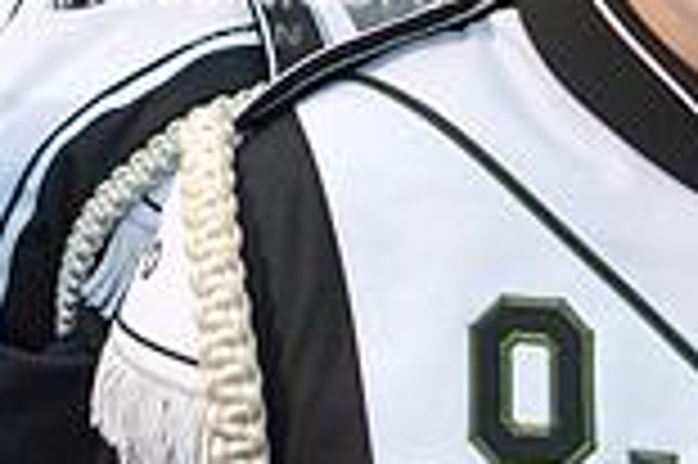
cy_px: -169
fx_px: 1743
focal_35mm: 90
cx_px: 113
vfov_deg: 14.4
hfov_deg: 22.3
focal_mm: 24
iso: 2000
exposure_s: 1/800
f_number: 3.2
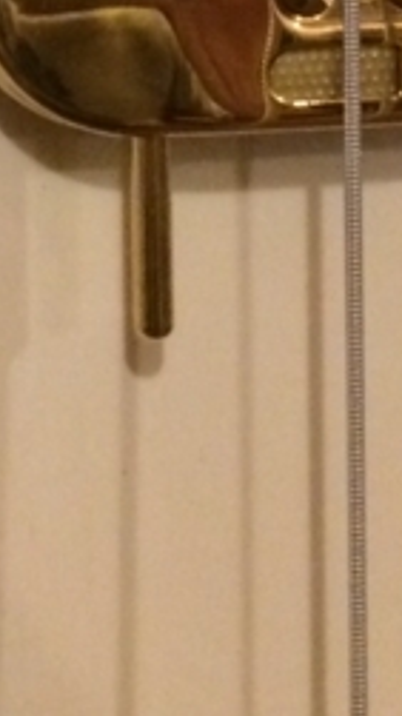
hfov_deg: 9.2
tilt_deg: +2.3
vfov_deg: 15.3
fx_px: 2447
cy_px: -374
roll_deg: +0.1
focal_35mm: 129
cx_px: -137
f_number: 2.2
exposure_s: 1/30
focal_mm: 4.15
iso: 320
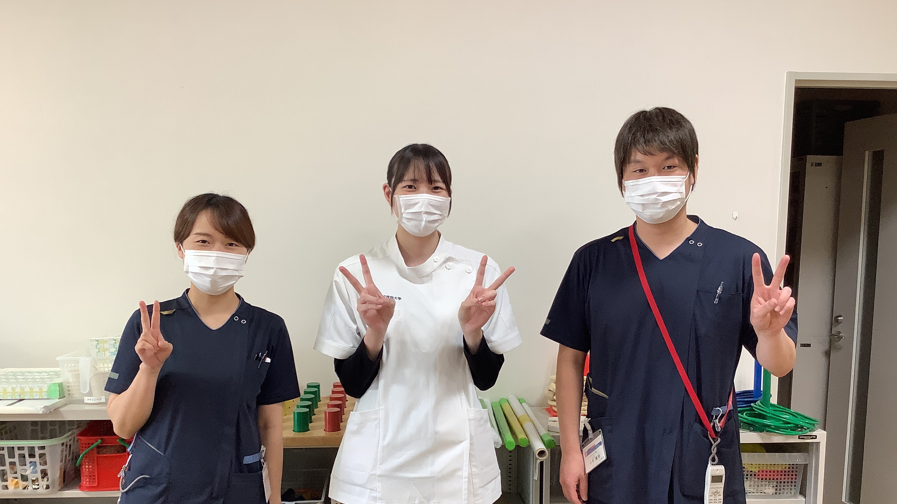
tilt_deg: -8.0
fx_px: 809
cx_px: 447
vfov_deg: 34.4
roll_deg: -0.5
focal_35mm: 34
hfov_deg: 58.0
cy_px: 324
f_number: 2.4
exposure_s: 1/50
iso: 80
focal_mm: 3.3
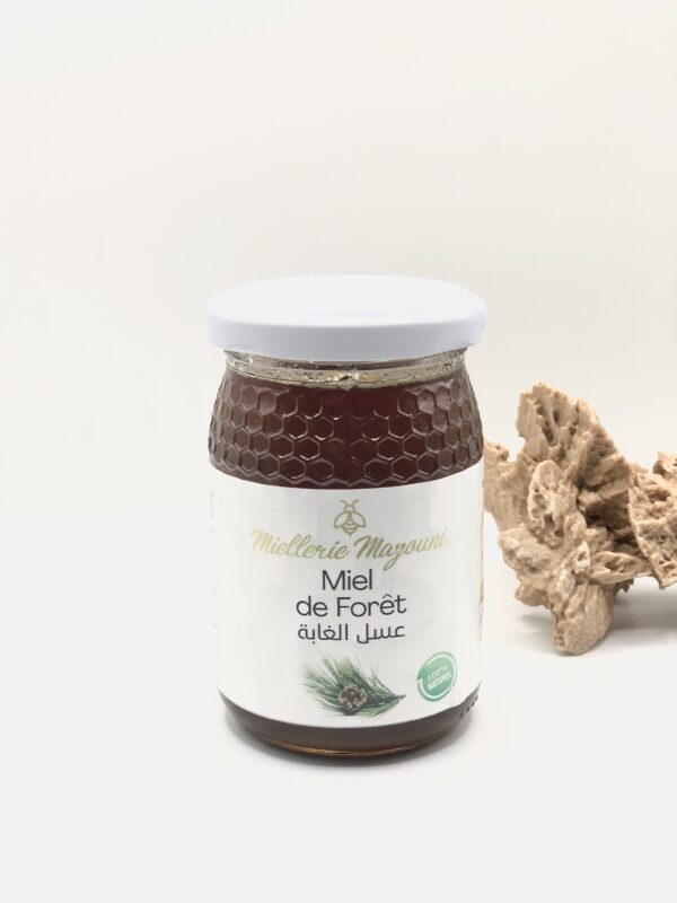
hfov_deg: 28.0
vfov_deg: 36.8
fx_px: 1356
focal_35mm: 52
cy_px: 452
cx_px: 338
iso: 16
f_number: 2.4
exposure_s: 1/99
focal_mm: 6
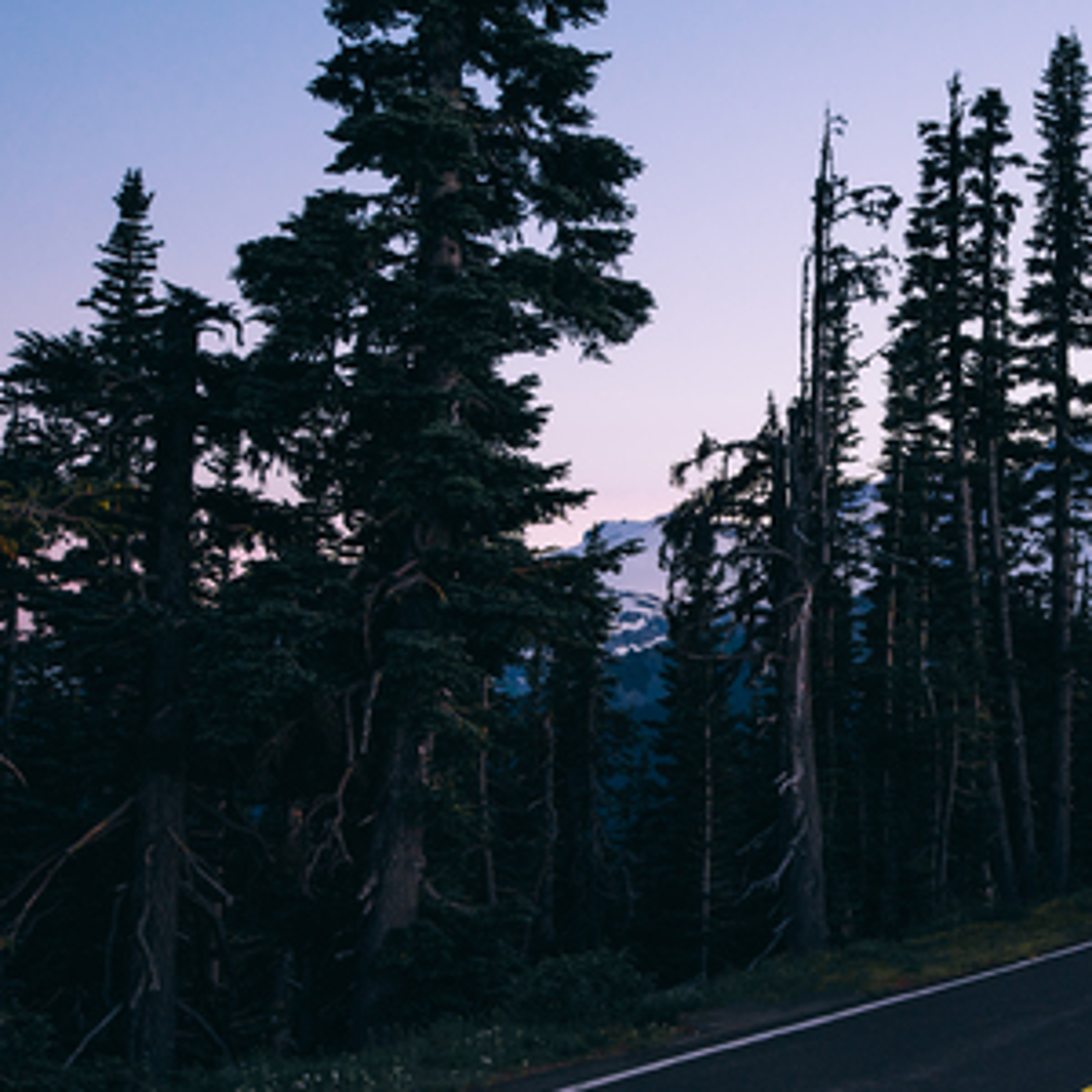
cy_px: 581
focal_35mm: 57
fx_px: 2034
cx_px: 997
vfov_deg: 30.0
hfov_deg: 28.8
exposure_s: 1/160
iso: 400
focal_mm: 36
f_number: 2.8
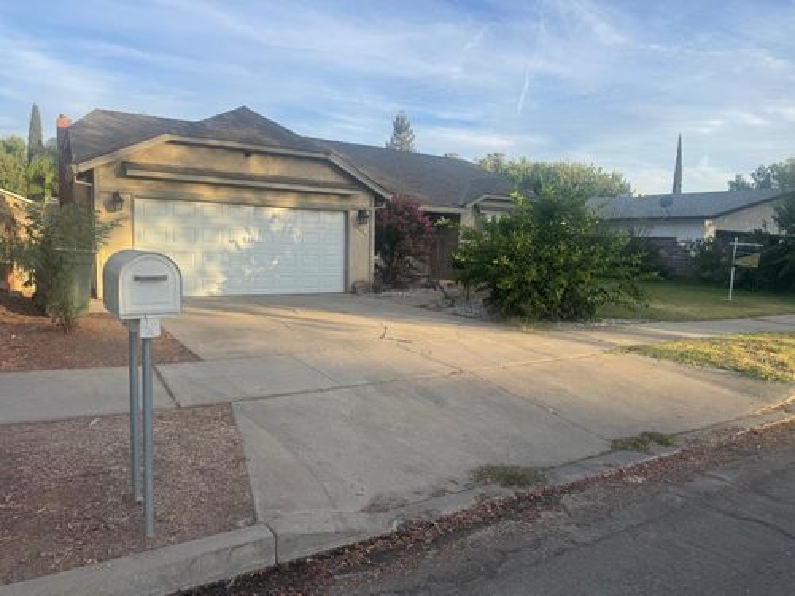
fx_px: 551
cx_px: 398
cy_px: 298
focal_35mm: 24
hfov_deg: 71.6
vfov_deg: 56.8
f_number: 1.78
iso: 80
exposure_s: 1/1637
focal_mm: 6.76
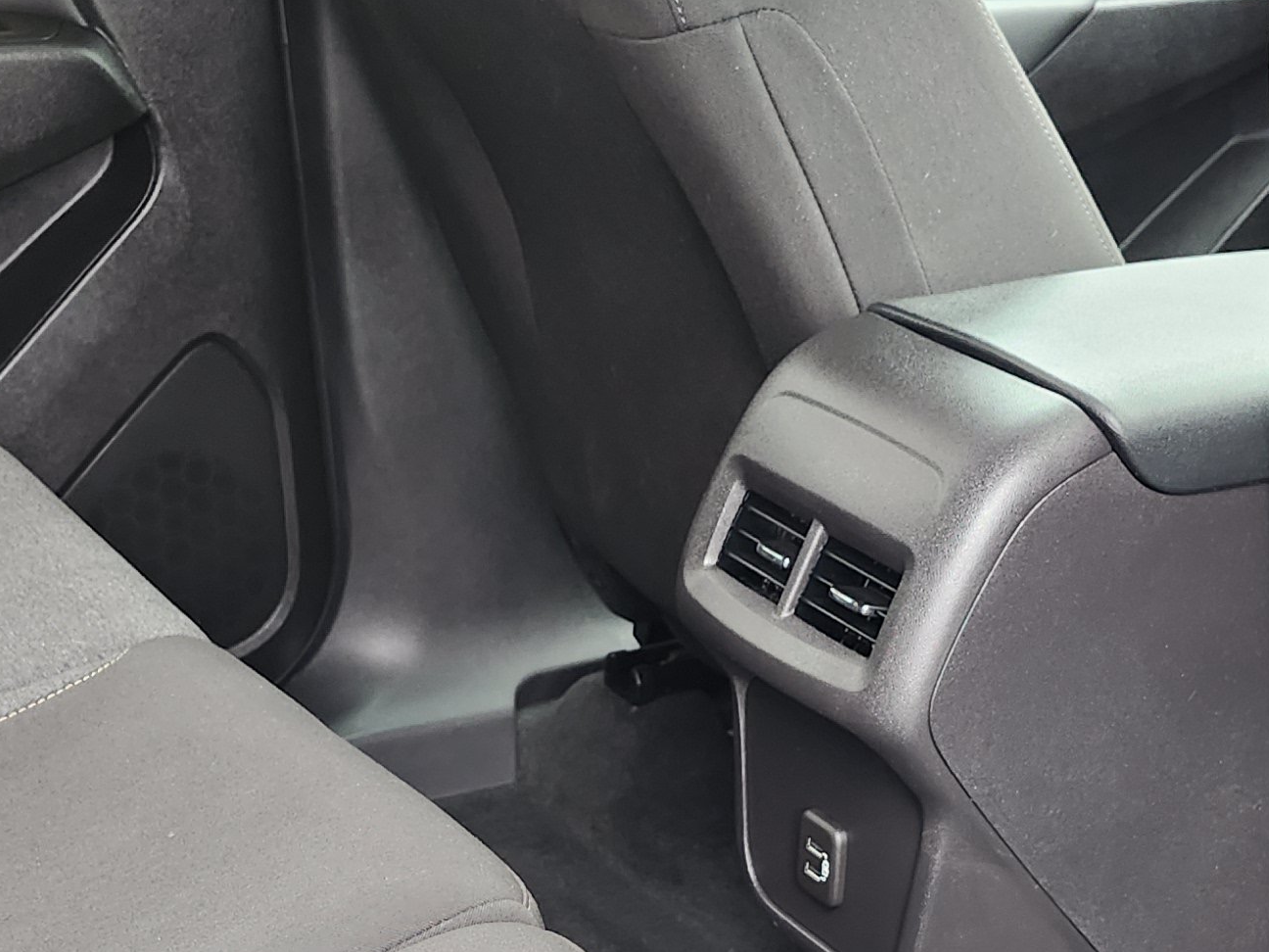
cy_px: 974
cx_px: 772
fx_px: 2603
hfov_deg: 27.3
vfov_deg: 20.0
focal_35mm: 71
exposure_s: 1/120
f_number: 1.8
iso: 200
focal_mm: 5.54
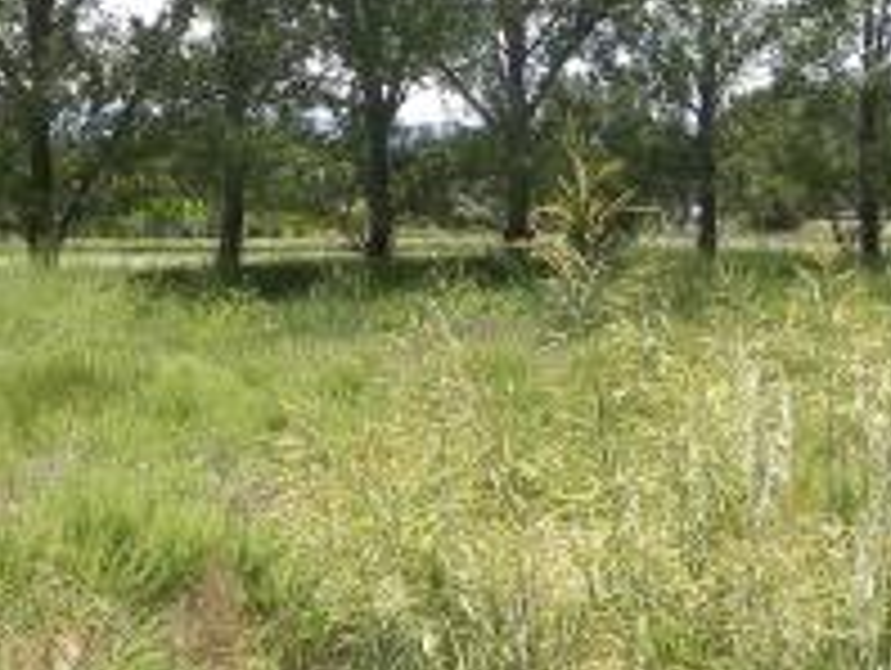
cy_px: 247
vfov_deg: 17.6
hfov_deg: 22.3
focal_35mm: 84
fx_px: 2165
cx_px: -9
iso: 64
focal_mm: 4.6
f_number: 4.5
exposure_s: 1/207
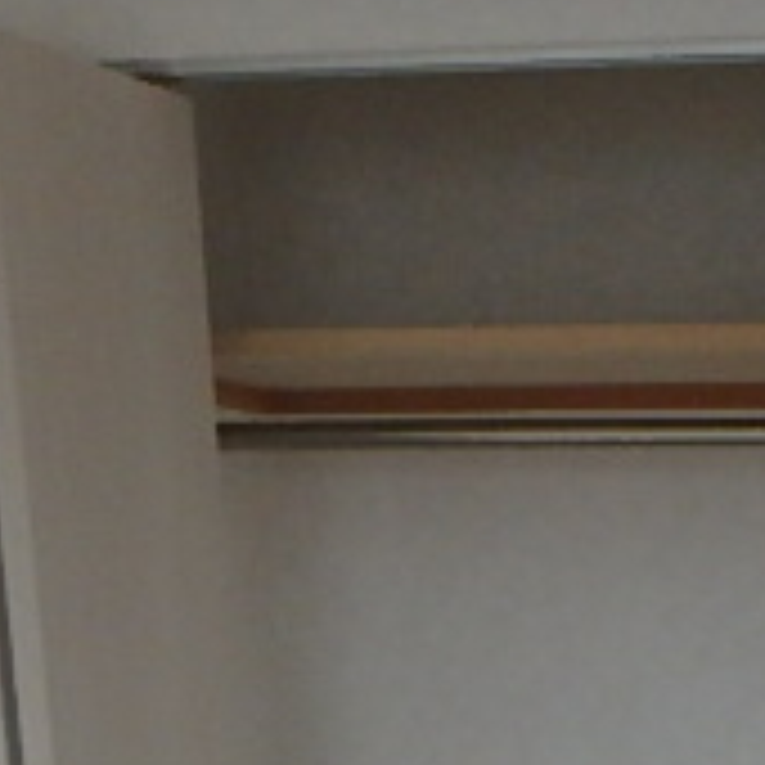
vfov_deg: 21.8
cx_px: 796
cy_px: 1044
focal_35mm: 70
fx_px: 1750
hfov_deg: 23.4
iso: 500
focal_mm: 3.7
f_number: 3.5
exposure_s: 1/30
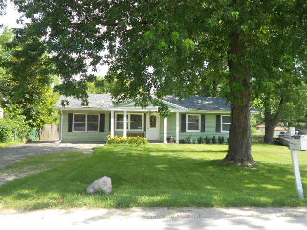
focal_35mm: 37
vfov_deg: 38.7
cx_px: 154
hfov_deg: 50.1
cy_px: 115
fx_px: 328
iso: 80
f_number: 3.9
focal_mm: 6.7
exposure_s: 1/160
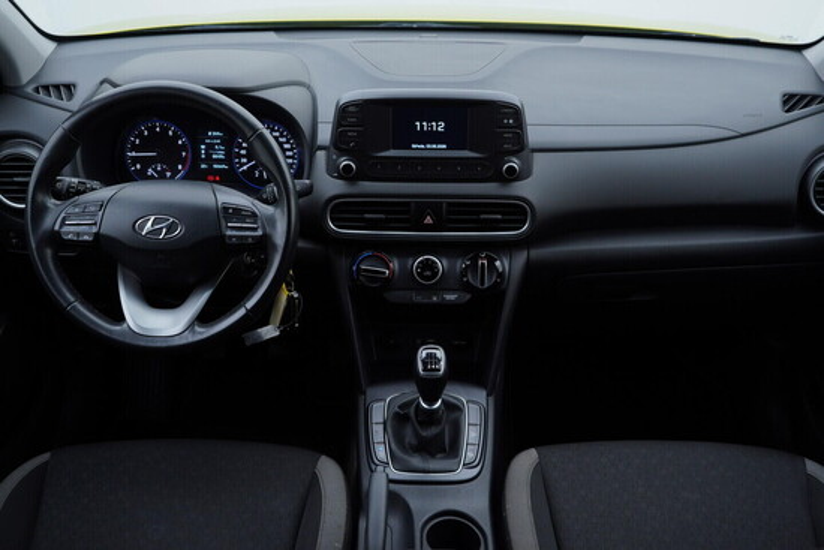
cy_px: 275
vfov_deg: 36.9
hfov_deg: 53.1
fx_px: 824
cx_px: 412
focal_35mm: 36
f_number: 3.2
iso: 125
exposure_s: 1/50
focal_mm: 24
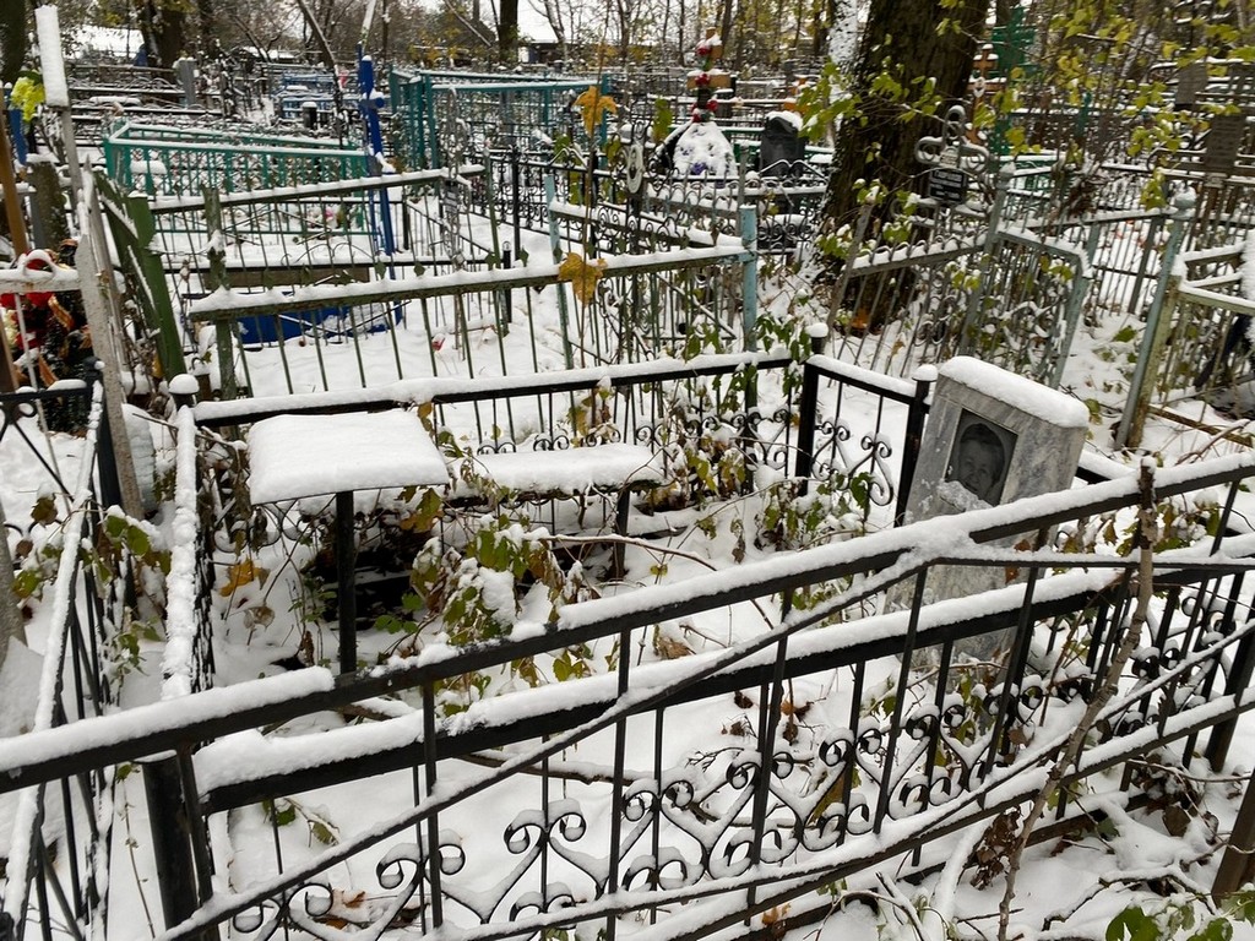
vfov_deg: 53.1
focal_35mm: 26
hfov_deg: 67.3
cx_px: 628
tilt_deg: -20.5
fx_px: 943
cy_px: 470
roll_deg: -4.6
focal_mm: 4.25
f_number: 1.8
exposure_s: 1/122
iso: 32
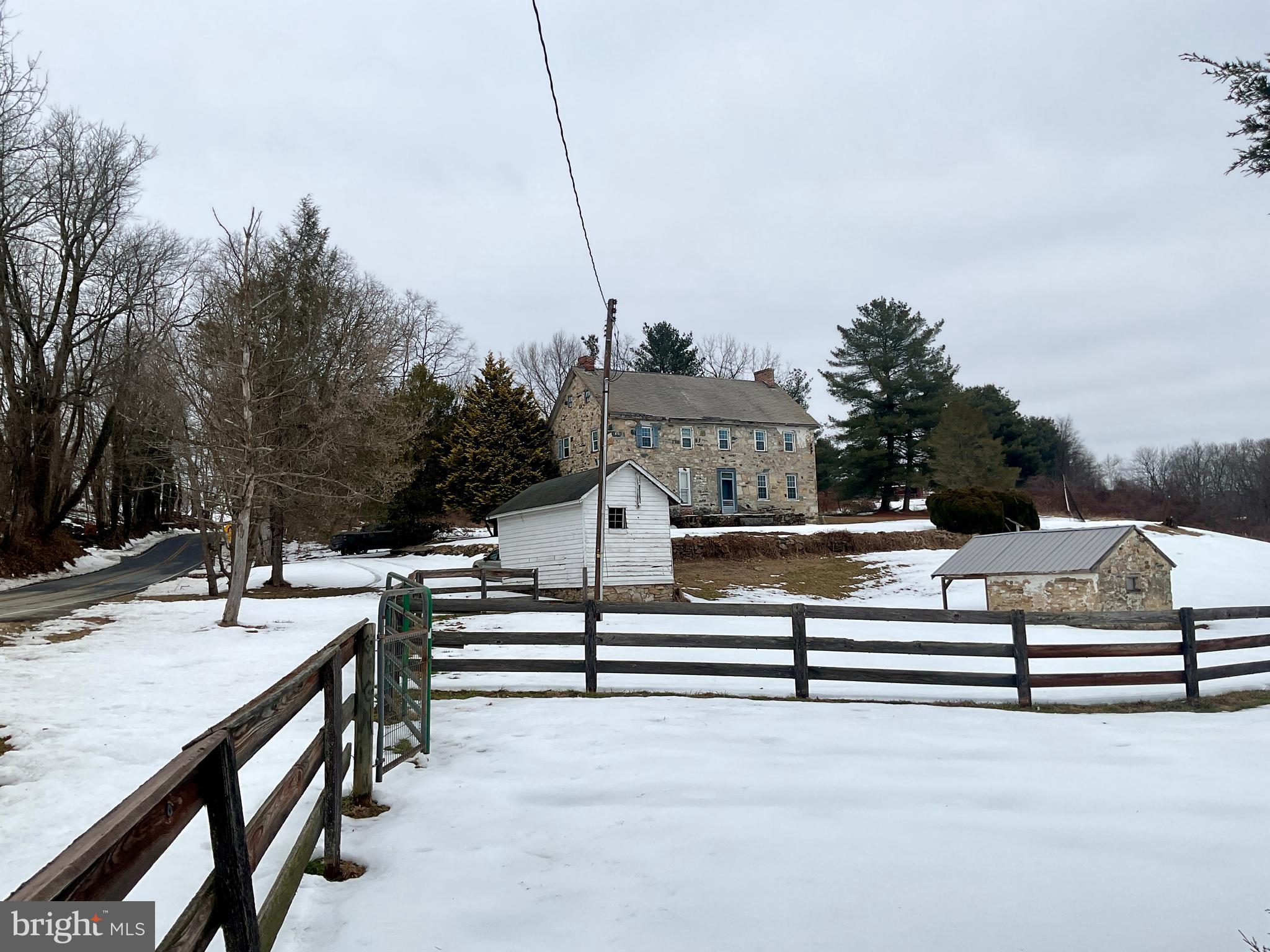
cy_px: 476
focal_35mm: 29
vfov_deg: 48.2
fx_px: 1064
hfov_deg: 61.7
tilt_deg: +5.4
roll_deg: +0.9
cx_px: 635
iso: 16
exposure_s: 1/3125
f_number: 1.8
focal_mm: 3
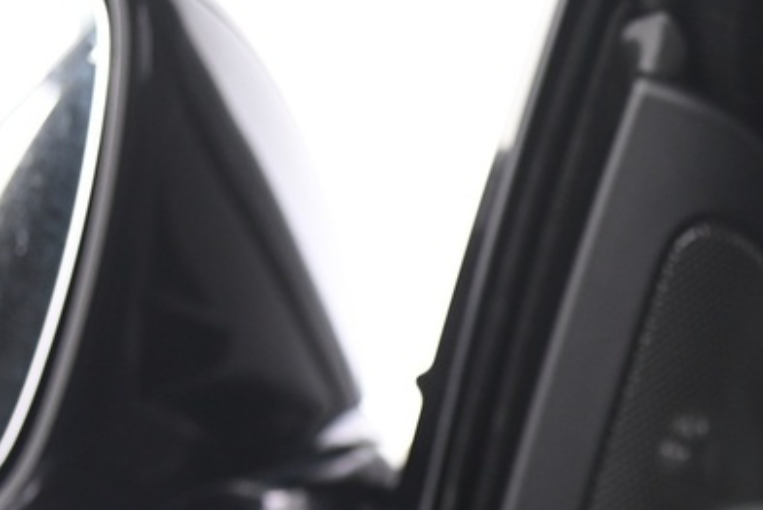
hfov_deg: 11.0
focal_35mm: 182
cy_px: 1022
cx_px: 1018
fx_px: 3860
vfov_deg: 7.3
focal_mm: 44
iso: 1000
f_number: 4
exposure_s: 1/8
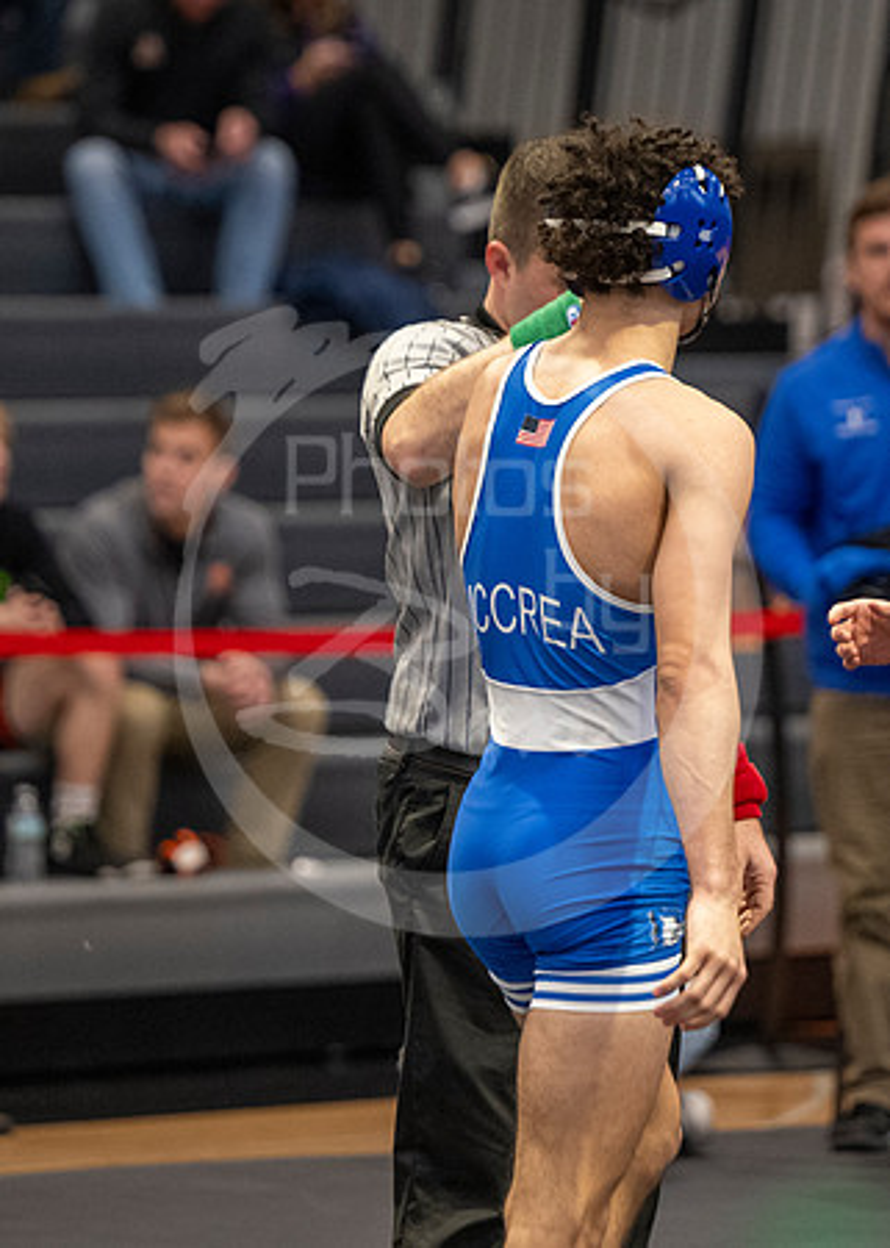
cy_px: 711
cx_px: 522
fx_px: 11249
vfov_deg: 6.3
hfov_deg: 4.5
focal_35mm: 318
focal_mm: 155
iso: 3200
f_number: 2.8
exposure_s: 1/1000
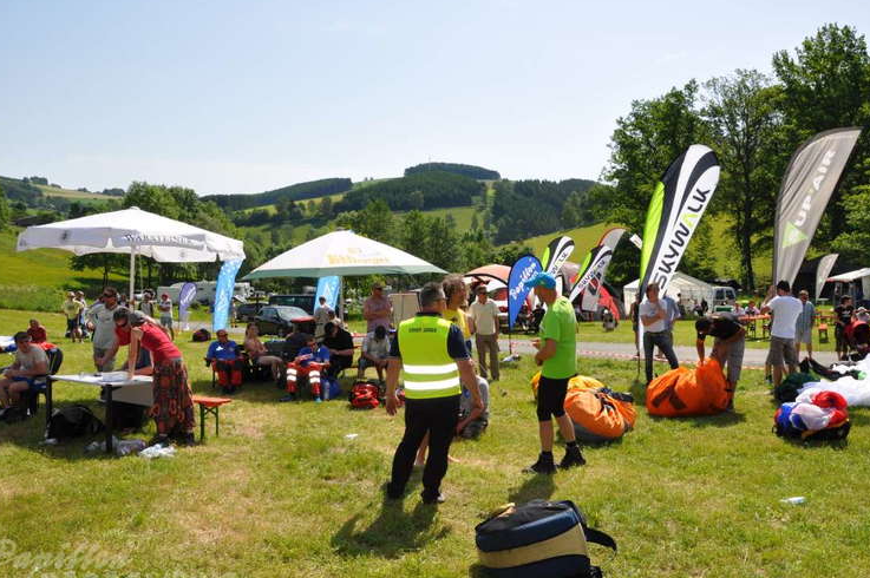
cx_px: 457
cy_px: 294
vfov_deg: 44.9
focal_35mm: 29
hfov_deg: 63.7
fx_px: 700
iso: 200
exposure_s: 1/200
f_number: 13
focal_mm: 18
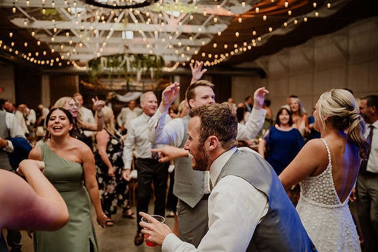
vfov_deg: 39.6
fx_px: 350
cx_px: 189
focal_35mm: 33
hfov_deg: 56.8
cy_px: 126
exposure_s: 1/200
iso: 125
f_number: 2.8
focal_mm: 33
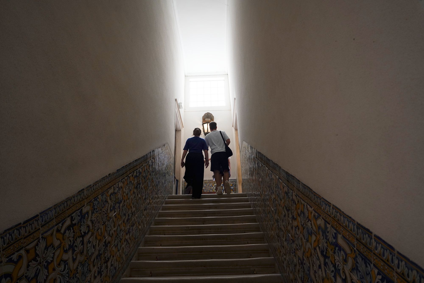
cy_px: 142
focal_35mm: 24
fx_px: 283
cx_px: 212
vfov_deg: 53.1
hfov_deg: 73.7
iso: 800
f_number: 4.5
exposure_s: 1/100
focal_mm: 24
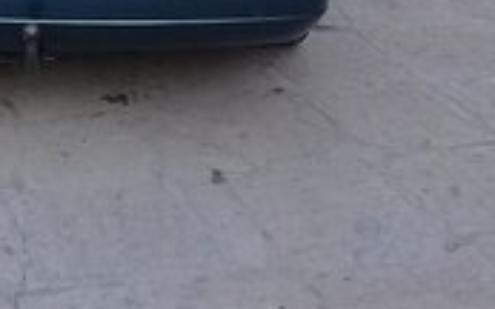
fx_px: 1268
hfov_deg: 21.3
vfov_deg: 13.2
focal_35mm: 94
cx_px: -3
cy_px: -132
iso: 50
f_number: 2.2
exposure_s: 1/100
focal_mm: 3.3
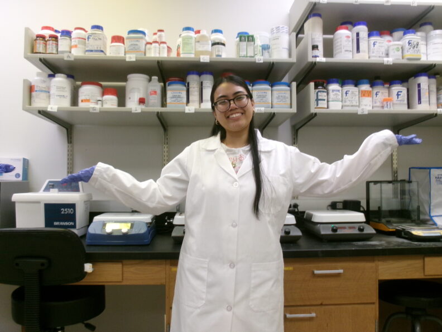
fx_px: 460
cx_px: 221
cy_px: 166
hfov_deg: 51.4
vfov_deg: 39.7
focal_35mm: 36
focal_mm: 6.4
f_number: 4.5
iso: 339
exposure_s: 1/34
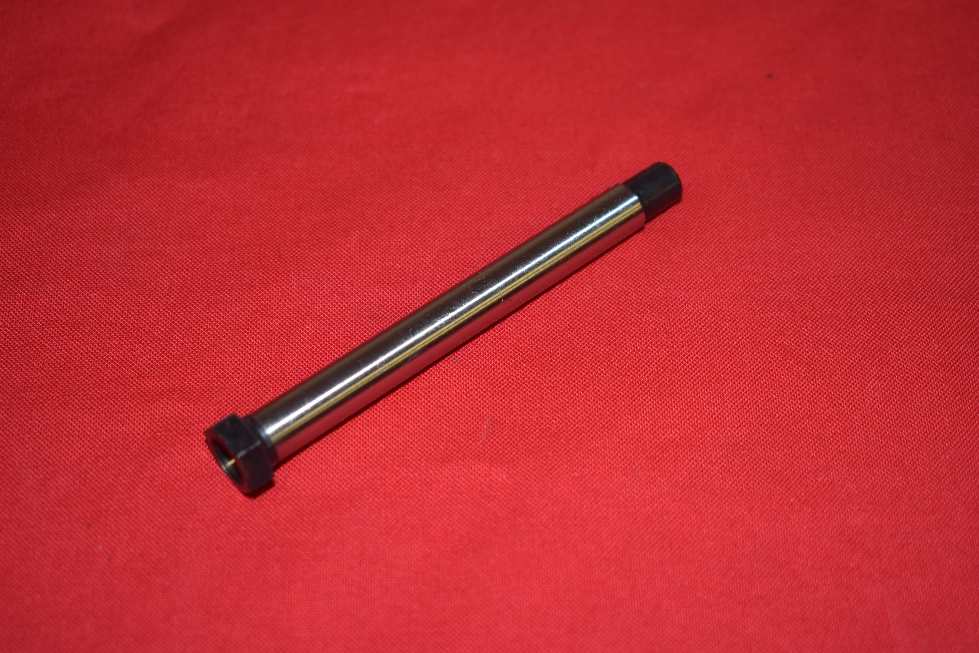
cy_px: 326
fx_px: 1714
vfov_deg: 21.6
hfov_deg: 31.9
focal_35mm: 63
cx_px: 490
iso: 160
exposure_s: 1/25
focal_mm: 42
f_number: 5
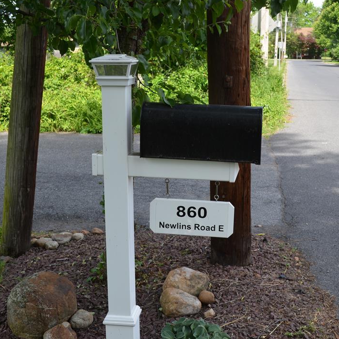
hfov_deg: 35.9
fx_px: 521
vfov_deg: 36.1
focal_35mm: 47
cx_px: 202
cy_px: 168
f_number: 7.1
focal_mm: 24
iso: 200
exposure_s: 1/200
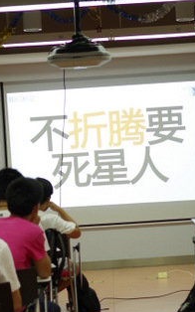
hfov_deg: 9.7
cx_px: 113
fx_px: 1149
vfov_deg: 15.5
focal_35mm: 135
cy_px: 115
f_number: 2.4
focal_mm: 35
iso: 400
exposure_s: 1/60
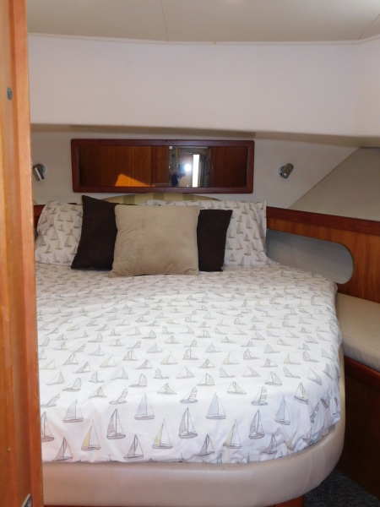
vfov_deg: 60.0
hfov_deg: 46.8
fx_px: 439
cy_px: 254
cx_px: 190
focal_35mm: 30
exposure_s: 1/30
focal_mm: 5.3
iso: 200
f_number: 3.2
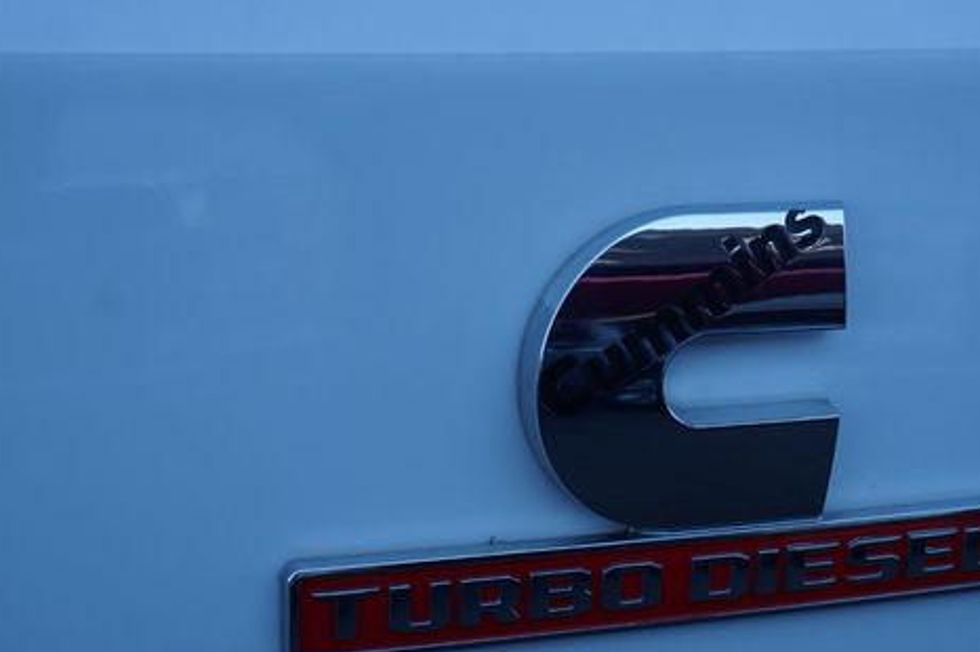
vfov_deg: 19.4
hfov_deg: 28.7
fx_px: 1904
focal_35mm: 70
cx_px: 658
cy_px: 412
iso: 100
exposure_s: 1/60
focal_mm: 34
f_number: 6.3
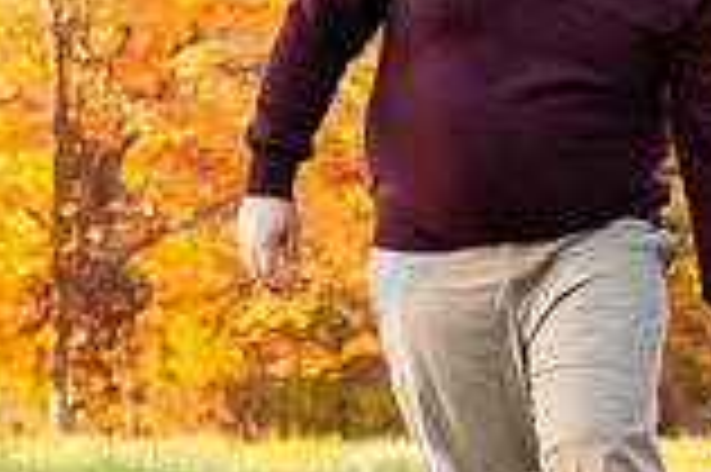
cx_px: 873
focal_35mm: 253
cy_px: 309
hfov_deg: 8.1
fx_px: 4991
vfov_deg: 5.4
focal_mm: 62
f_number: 4.5
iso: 400
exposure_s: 1/160
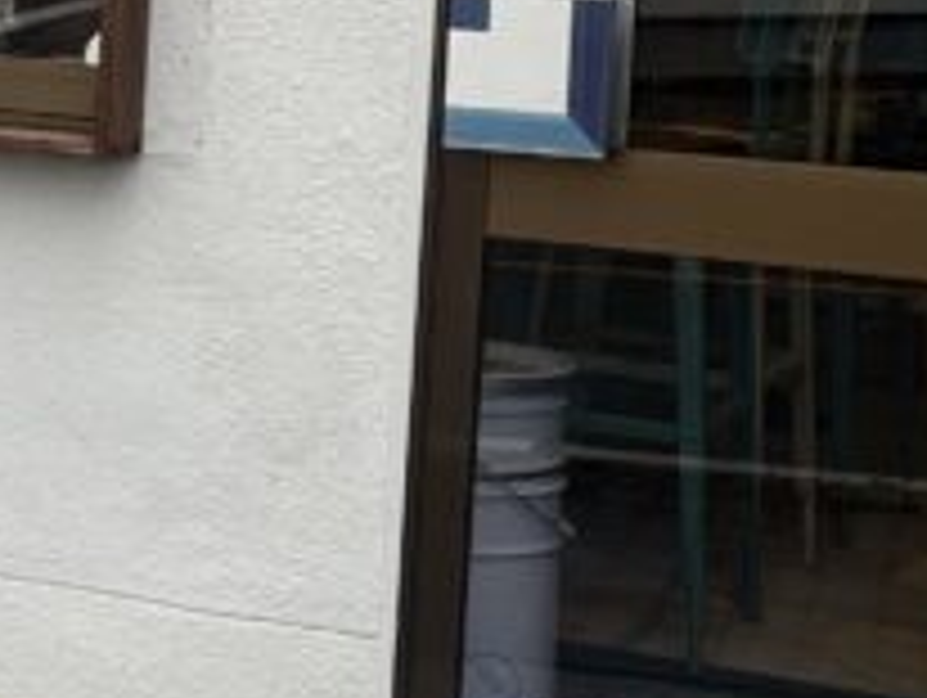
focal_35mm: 129
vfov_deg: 11.4
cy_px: -27
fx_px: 3459
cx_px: -814
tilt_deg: -4.3
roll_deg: -1.3
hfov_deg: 13.5
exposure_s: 1/298
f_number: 1.6
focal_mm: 5.1
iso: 50
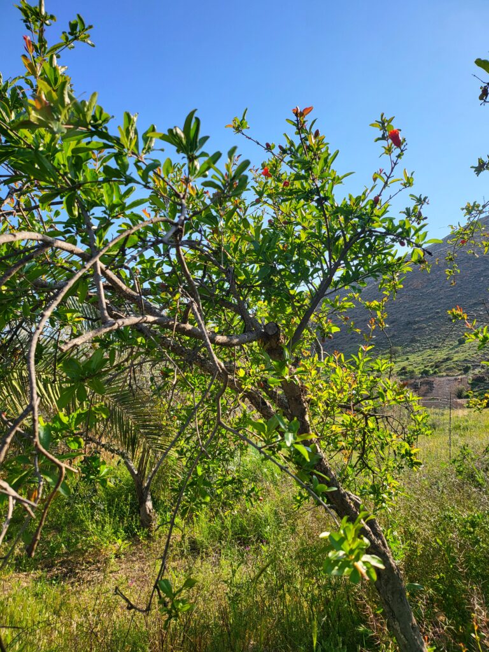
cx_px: 244
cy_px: 326
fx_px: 452
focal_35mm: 24
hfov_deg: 56.8
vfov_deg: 71.6
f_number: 1.8
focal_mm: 5
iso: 40
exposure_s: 1/1714
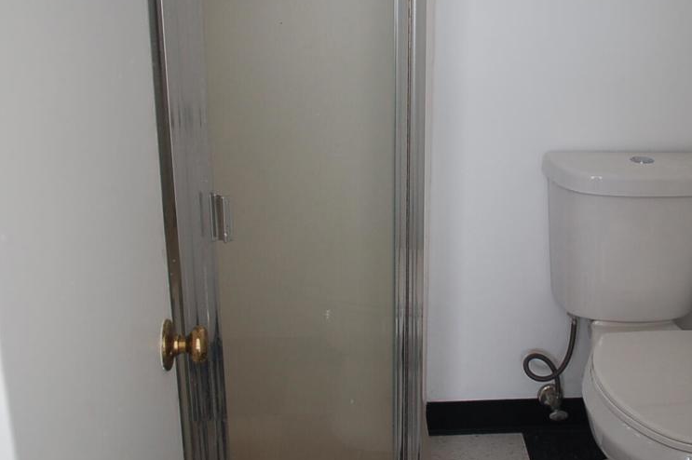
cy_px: 187
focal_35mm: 52
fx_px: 993
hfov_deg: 38.0
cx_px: 461
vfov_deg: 26.0
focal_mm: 25
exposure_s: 1/60
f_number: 4.5
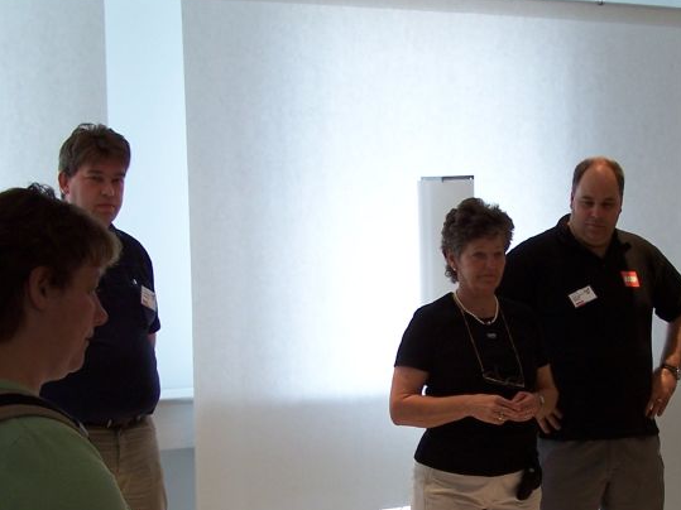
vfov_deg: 19.1
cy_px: 428
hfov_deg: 25.5
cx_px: 464
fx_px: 1495
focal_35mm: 76
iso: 80
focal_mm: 6.7
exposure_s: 1/60
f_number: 2.8
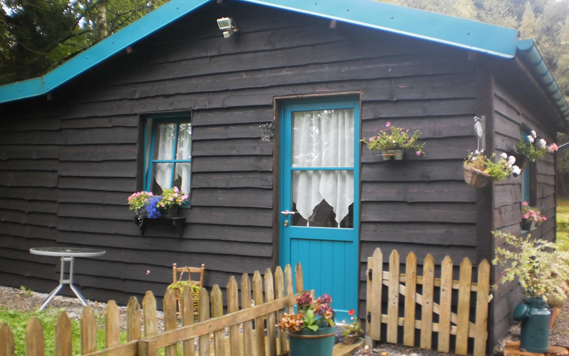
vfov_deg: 32.8
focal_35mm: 39
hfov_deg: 50.4
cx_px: 285
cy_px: 172
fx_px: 605
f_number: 3.1
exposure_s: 1/40
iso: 100
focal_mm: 6.3
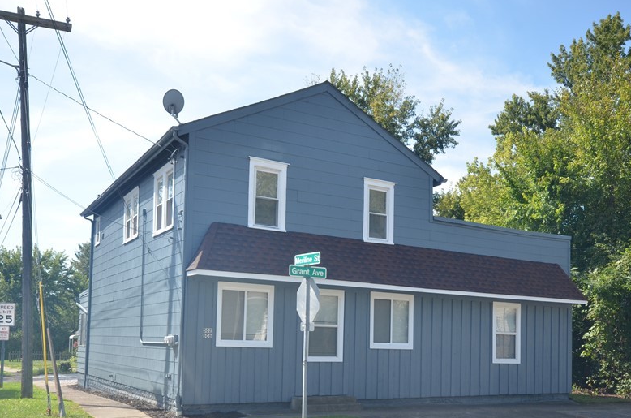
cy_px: 276
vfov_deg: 31.5
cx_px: 335
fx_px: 735
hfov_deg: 46.5
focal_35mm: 42
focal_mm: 20
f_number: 8
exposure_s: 1/250
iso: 200
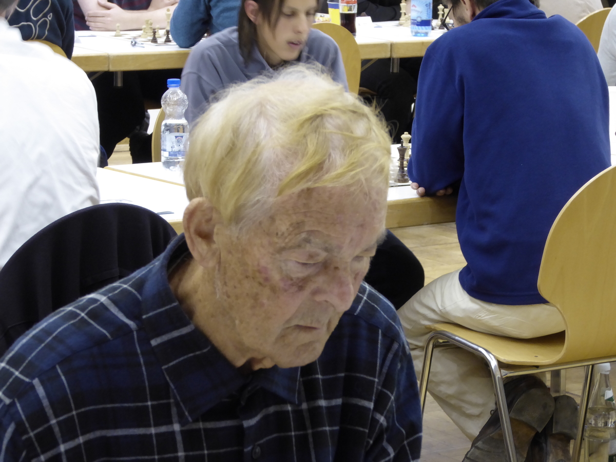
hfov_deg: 13.8
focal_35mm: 143
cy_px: 231
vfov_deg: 10.4
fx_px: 2545
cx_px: 308
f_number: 5.4
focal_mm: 25.6
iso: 400
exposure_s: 1/8
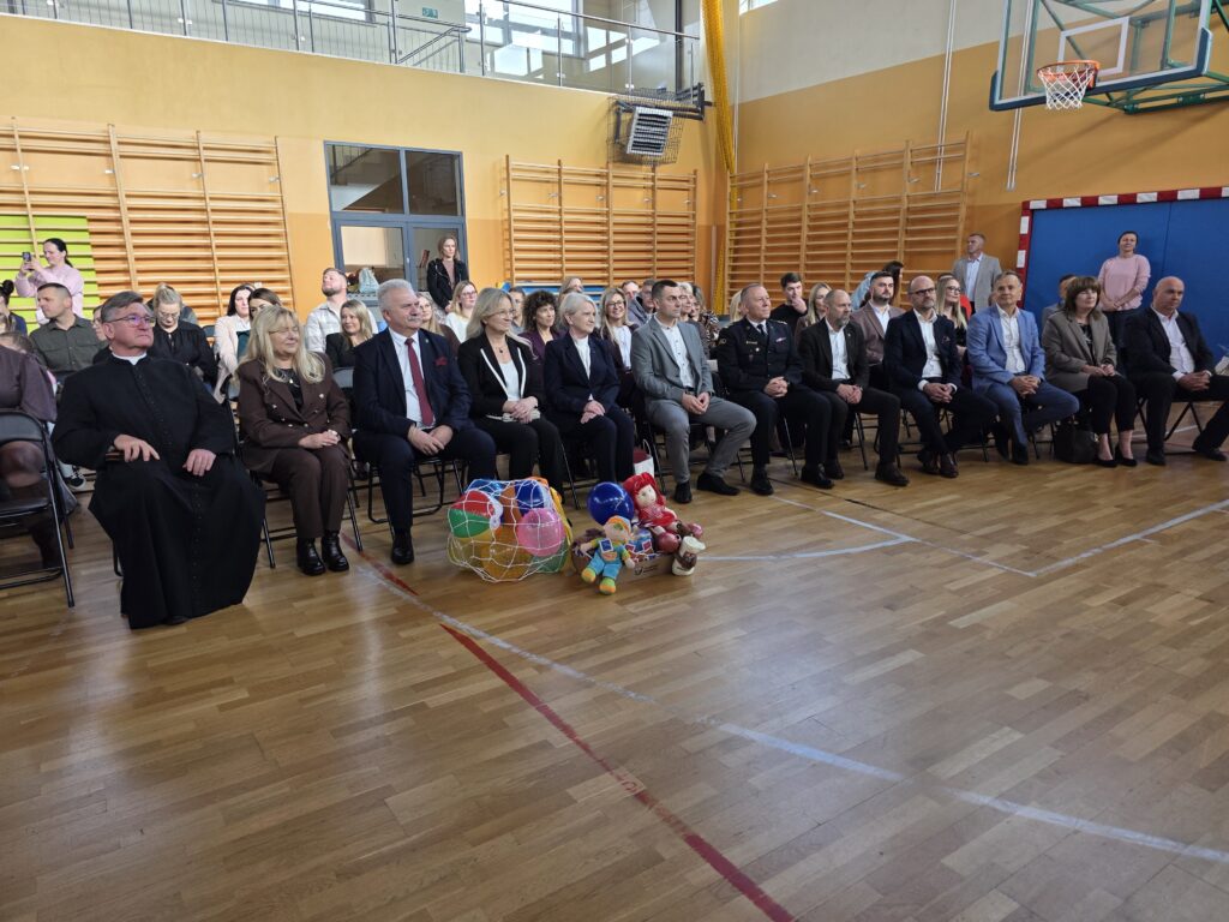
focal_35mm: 23
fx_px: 817
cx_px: 614
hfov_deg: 73.9
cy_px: 461
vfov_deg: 58.9
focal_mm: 6.3
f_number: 1.7
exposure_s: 1/180
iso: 80
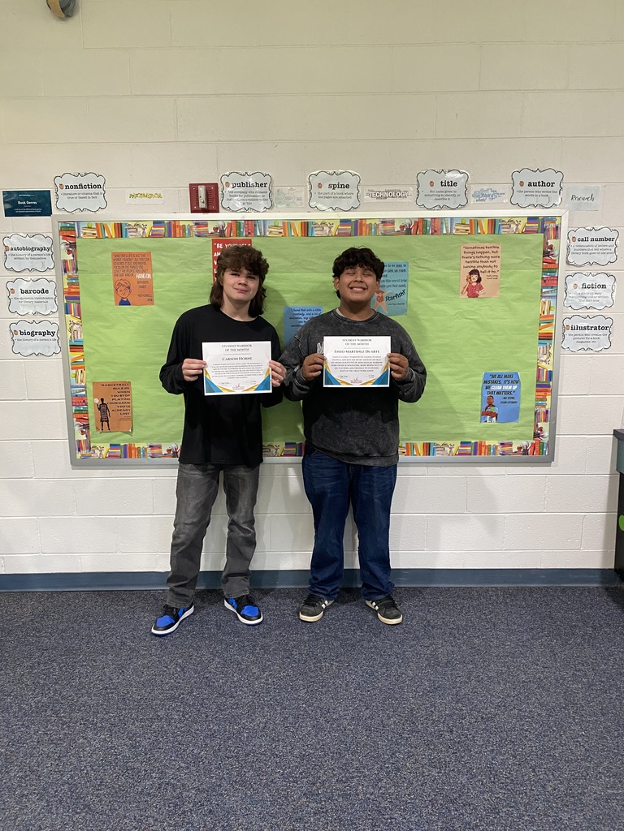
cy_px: 416
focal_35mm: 26
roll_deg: +0.7
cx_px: 312
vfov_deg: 67.3
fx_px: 625
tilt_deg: -10.1
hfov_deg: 53.1
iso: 200
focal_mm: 4.25
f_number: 1.8
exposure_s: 1/60
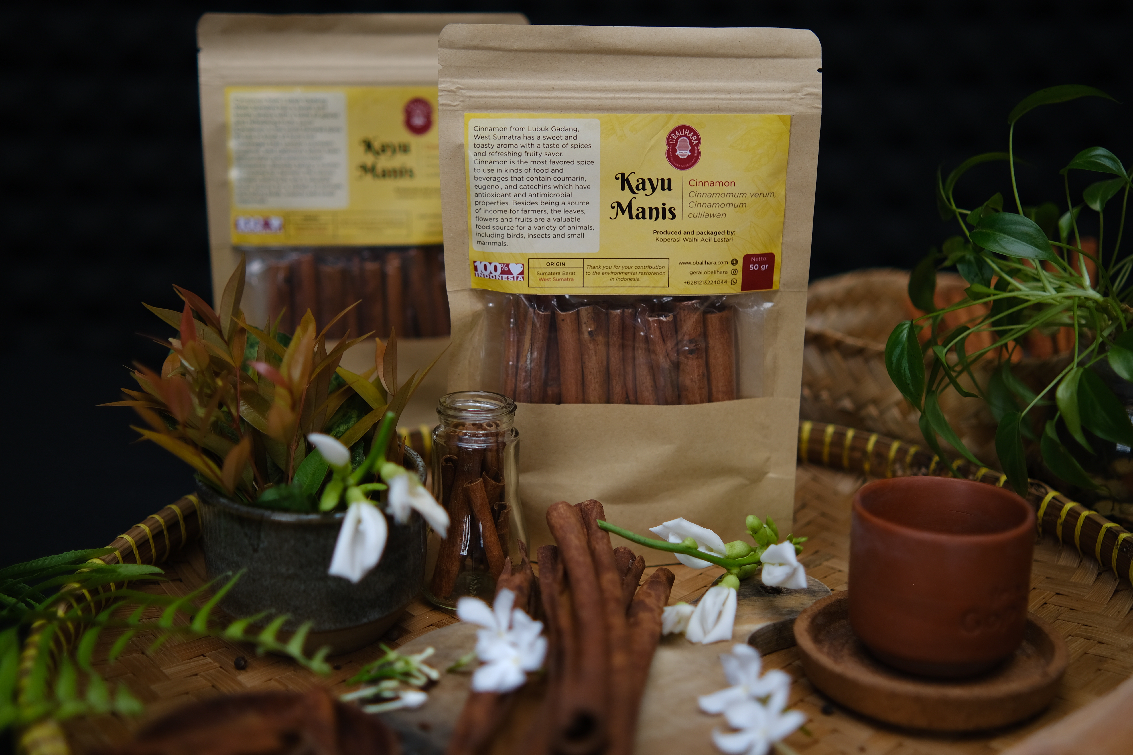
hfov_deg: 39.6
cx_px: 566
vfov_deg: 27.0
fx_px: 1573
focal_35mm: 50
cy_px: 378
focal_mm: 33
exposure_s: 1/250
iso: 80
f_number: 1.4
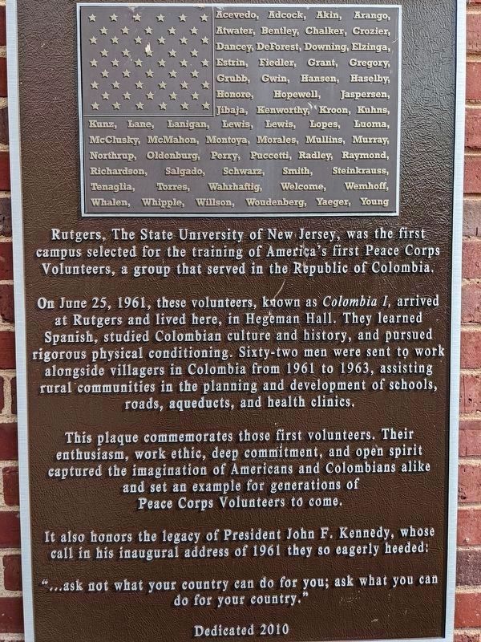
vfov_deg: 65.3
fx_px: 500
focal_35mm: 27
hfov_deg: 51.4
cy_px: 321
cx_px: 240
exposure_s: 1/900
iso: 50
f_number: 1.73
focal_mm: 4.38
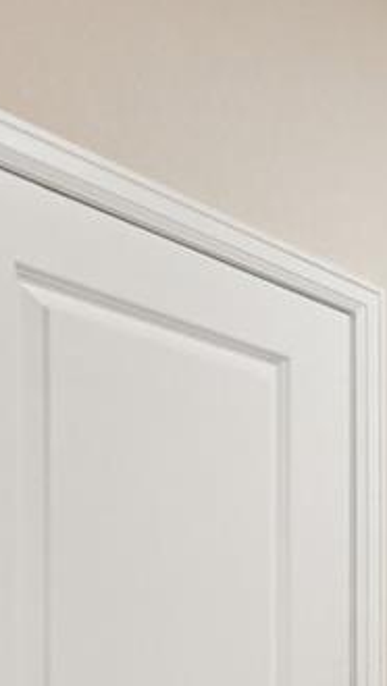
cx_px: 1431
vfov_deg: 27.8
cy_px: 698
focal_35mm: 71
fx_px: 1293
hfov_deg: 9.0
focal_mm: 14
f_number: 8
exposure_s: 1/5
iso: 400
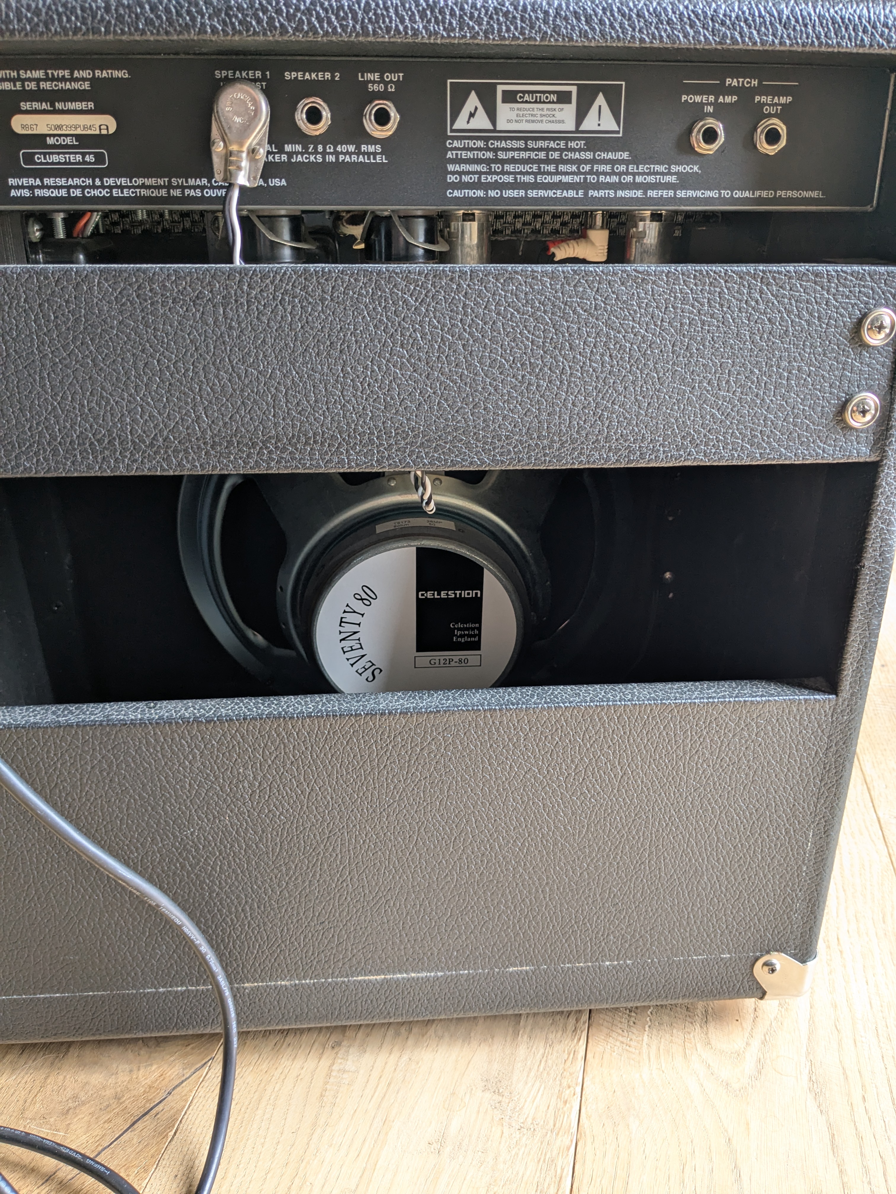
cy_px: 597
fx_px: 932
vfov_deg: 65.3
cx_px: 448
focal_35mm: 27
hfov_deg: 51.4
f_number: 1.73
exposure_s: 1/33.3
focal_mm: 4.38
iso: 48
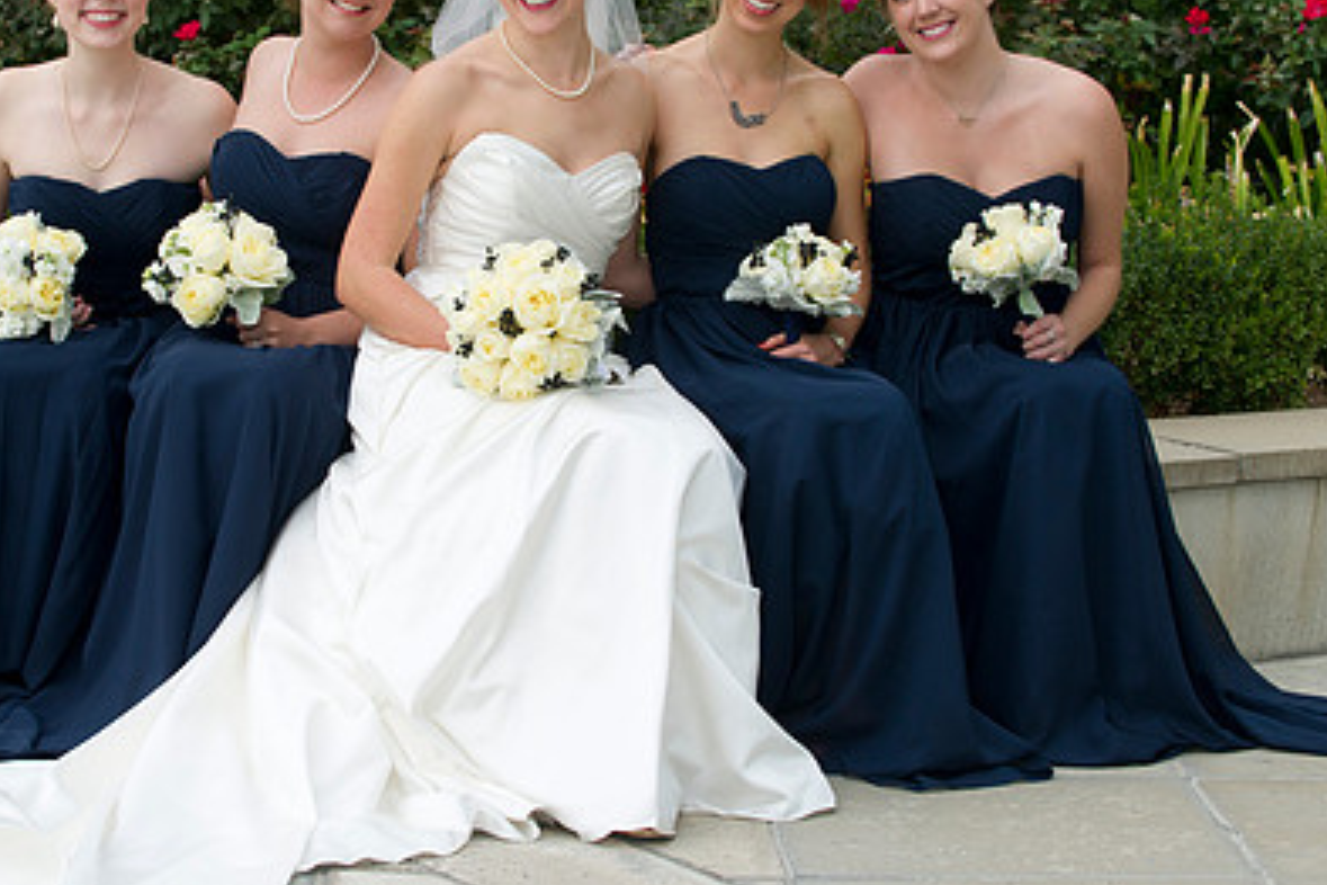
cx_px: 486
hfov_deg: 17.8
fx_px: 4239
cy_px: 321
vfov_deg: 11.9
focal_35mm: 115
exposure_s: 1/200
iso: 200
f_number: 4.5
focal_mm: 78
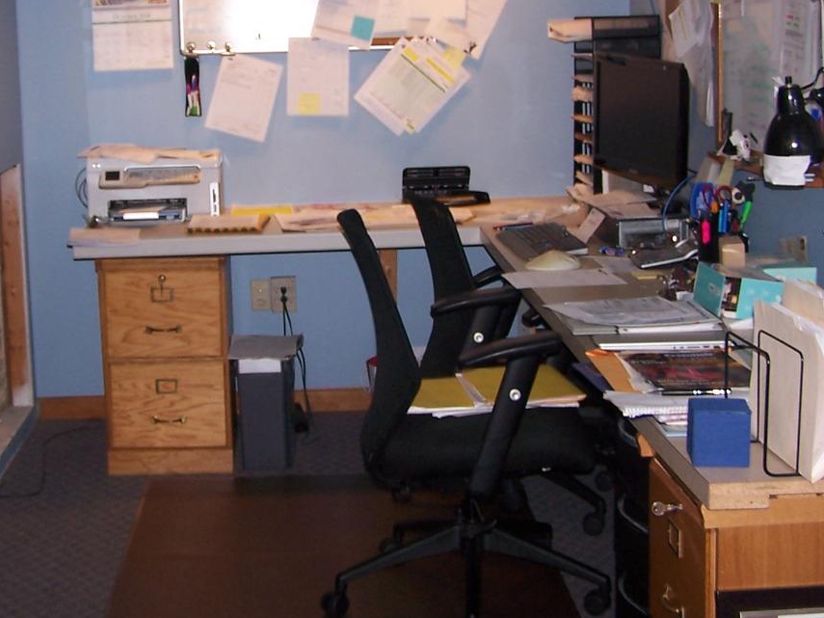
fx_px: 1523
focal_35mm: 64
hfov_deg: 30.2
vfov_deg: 22.7
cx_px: 315
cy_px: 157
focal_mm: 6.3
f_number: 2.8
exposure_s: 1/60
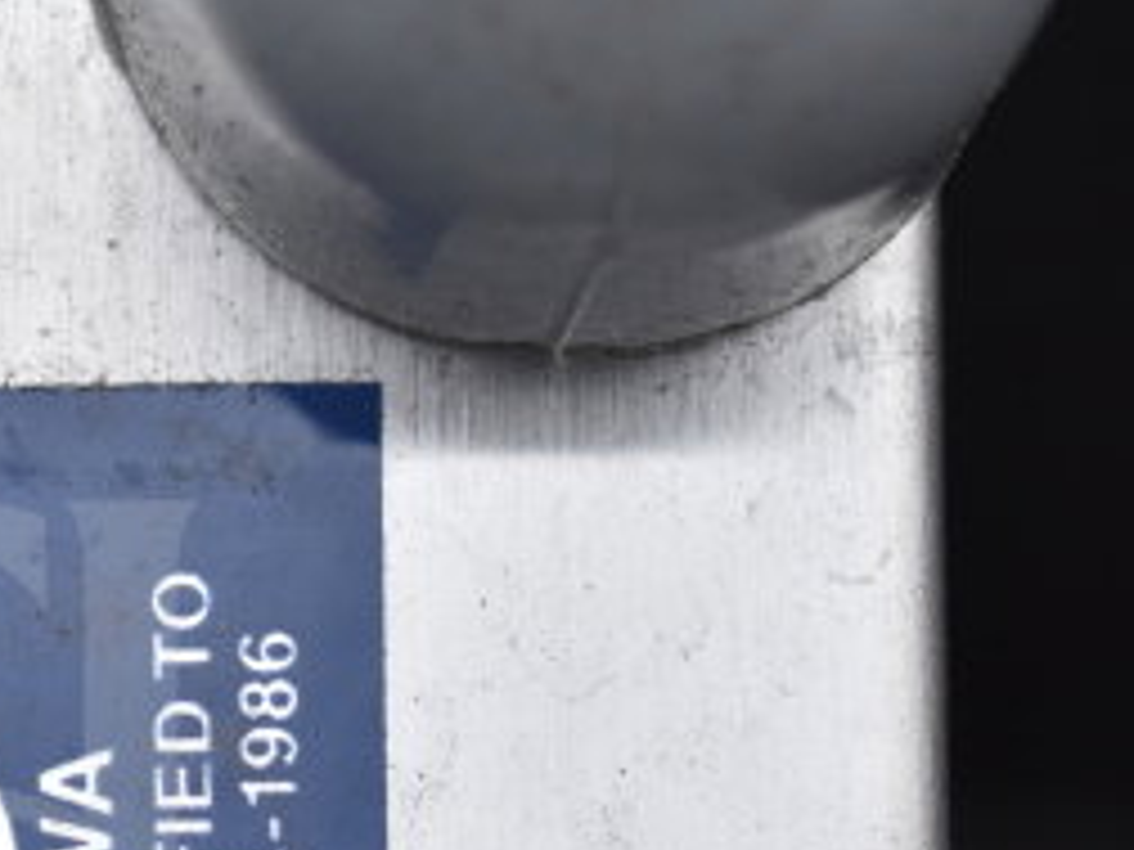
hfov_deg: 10.1
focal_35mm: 192
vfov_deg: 7.7
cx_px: -212
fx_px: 6295
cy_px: 857
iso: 200
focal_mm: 55
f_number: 7.1
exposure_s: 1/200
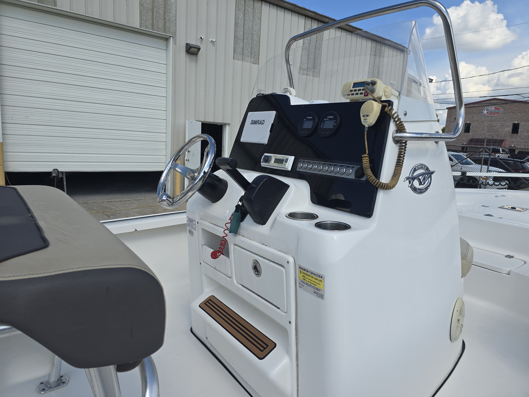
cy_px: 198
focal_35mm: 23
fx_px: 351
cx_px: 264
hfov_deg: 73.9
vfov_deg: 58.9
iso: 12
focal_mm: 6.3
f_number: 1.7
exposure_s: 1/900
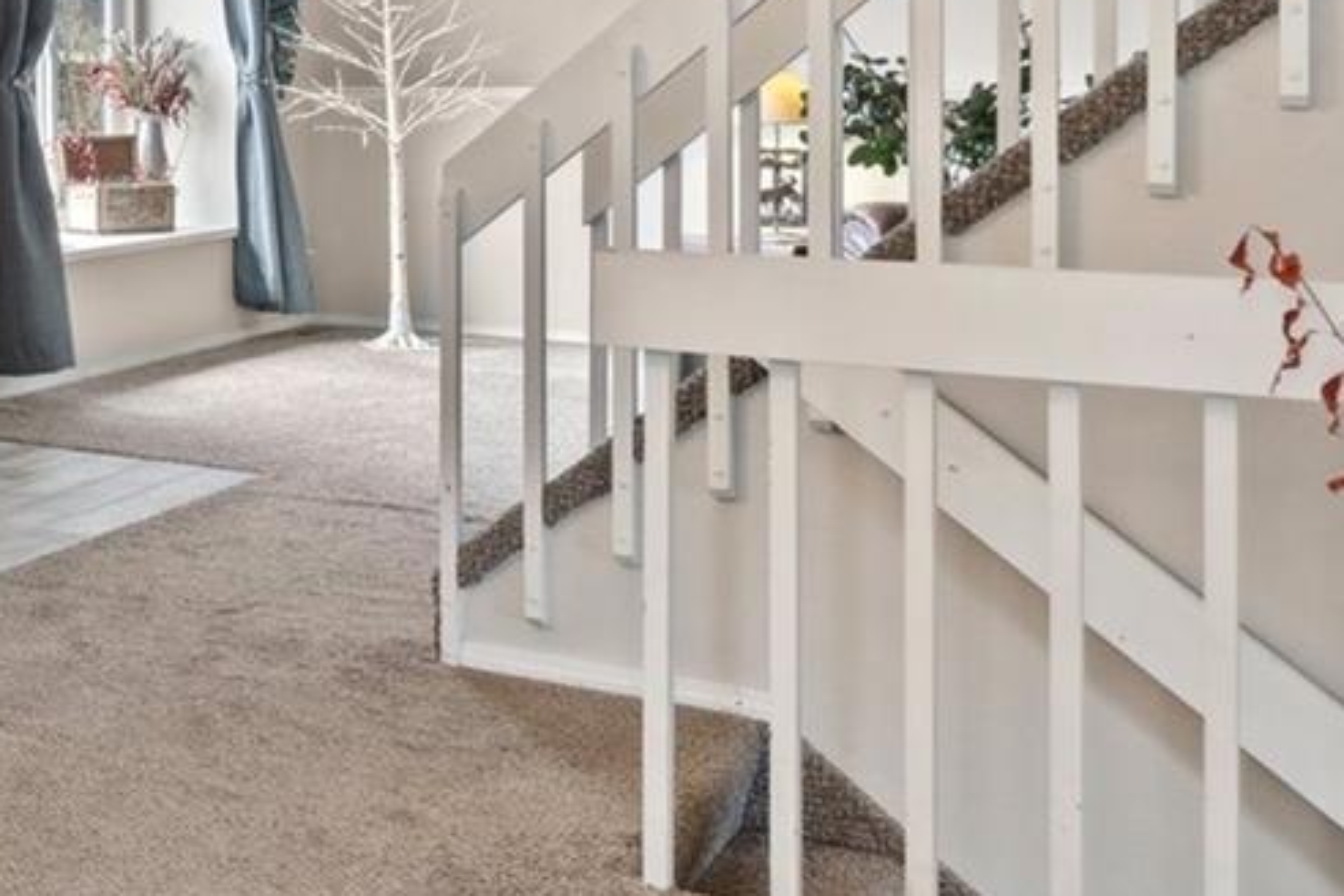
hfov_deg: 32.1
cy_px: 63
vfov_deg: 25.1
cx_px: -249
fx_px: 1941
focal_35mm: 52
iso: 100
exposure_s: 1/10
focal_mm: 16
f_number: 5.6
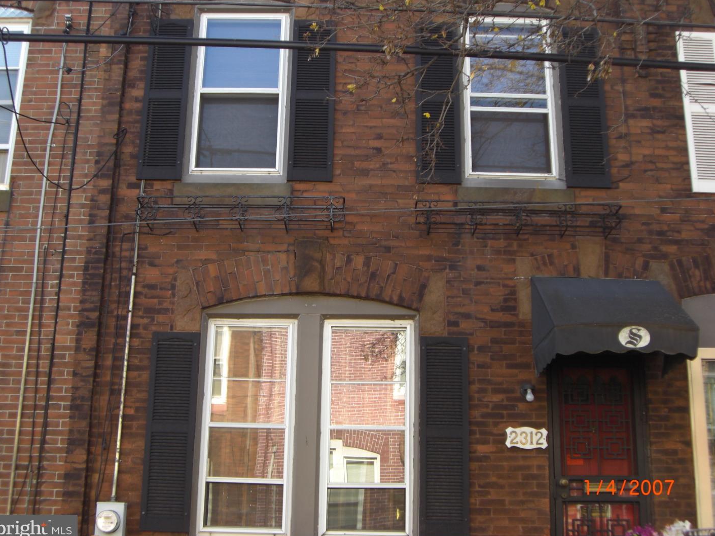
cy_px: 271
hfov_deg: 39.7
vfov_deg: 30.3
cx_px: 354
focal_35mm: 48
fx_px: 992
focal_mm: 7.6
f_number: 3
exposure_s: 1/160
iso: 64
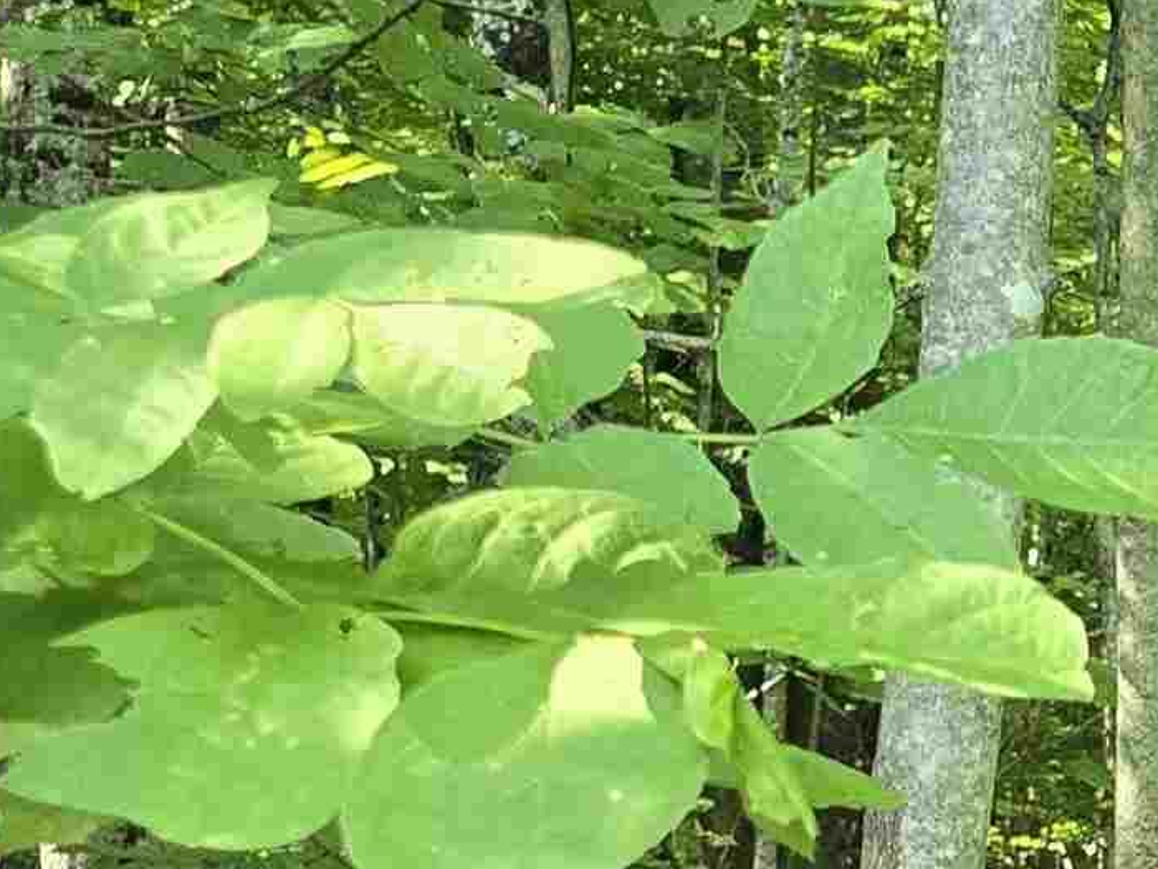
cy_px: 895
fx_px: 3379
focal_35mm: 101
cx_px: 2179
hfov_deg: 16.0
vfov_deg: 14.4
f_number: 1.7
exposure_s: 1/180
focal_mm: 6.3
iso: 200
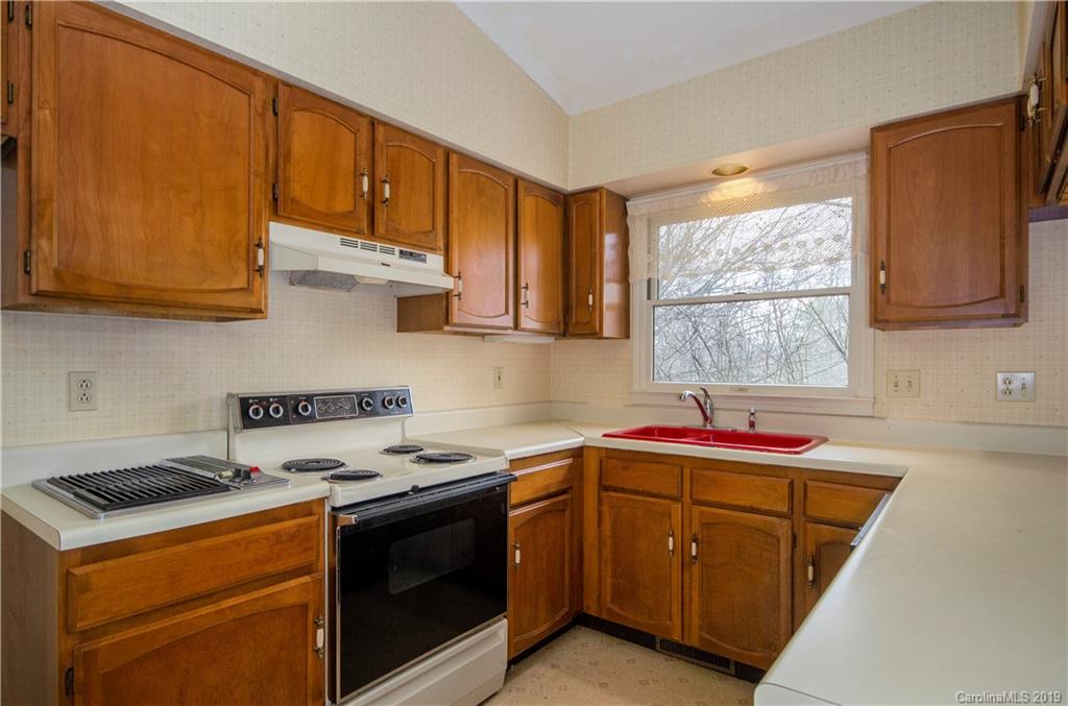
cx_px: 534
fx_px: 533
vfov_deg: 67.1
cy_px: 353
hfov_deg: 90.2
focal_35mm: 18
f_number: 7.1
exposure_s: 1/125
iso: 500
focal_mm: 12
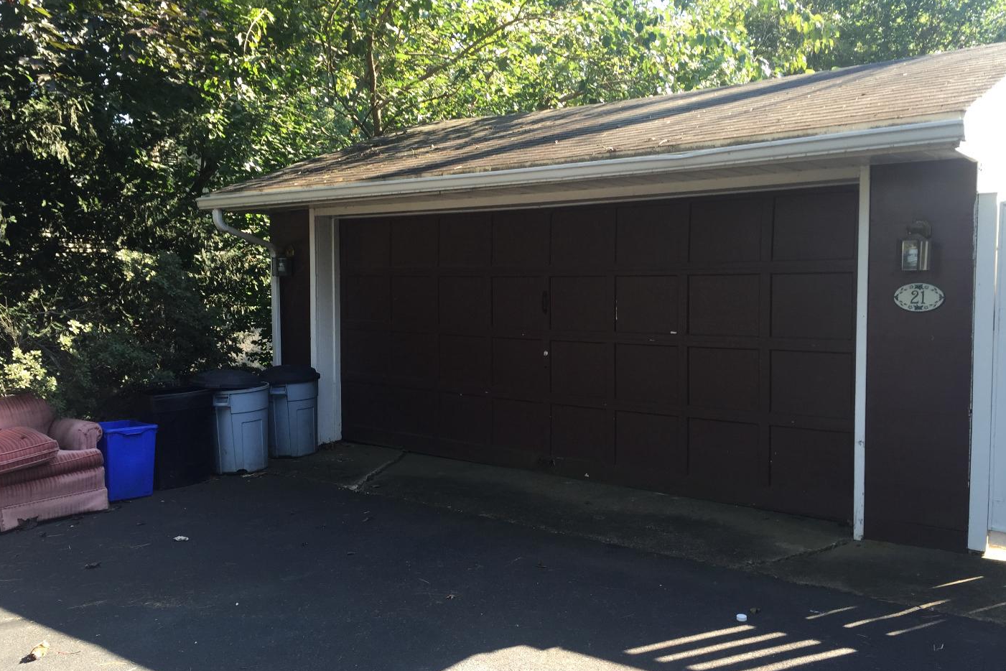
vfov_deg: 42.3
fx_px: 866
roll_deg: -0.6
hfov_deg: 60.3
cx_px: 509
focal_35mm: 31
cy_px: 338
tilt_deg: -3.6
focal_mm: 4.15
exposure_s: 1/125
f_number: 2.2
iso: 32
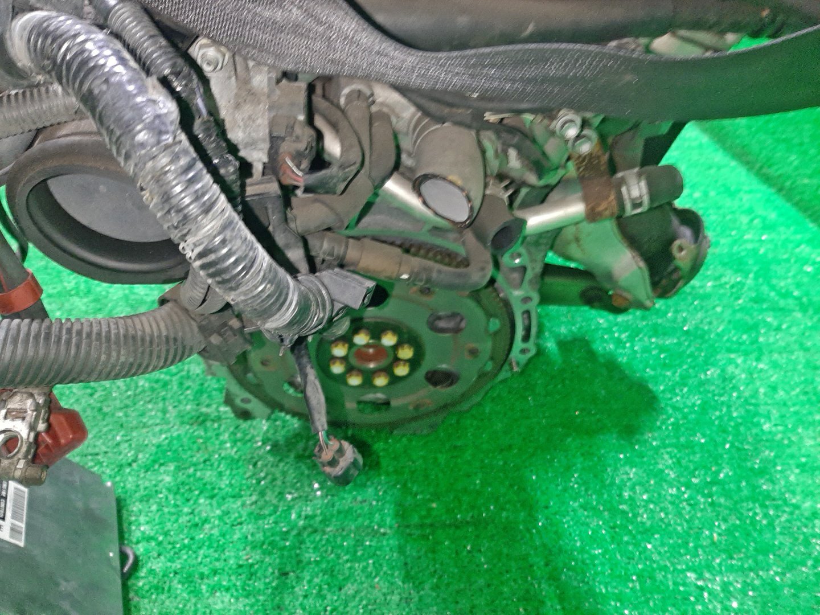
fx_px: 616
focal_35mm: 26
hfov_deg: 67.3
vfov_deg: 53.1
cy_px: 308
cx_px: 410
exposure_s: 1/25
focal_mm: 3.93
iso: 261
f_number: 1.7
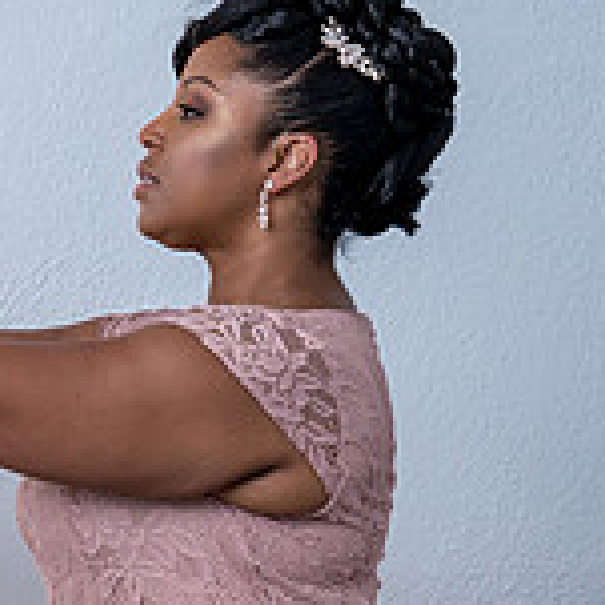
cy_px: 541
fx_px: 3085
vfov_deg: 11.1
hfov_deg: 10.7
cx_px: -394
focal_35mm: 156
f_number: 6.3
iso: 1250
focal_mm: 44
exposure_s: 1/160
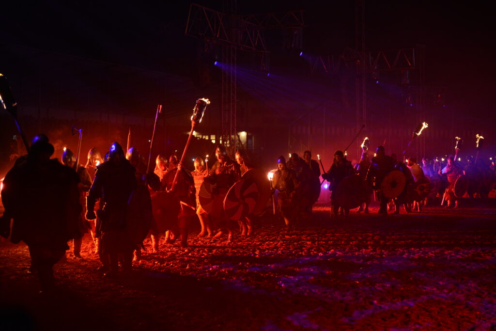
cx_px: 248
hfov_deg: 32.4
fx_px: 854
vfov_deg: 21.9
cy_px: 166
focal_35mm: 62
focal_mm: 62
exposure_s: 1/80
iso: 2000
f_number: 2.8
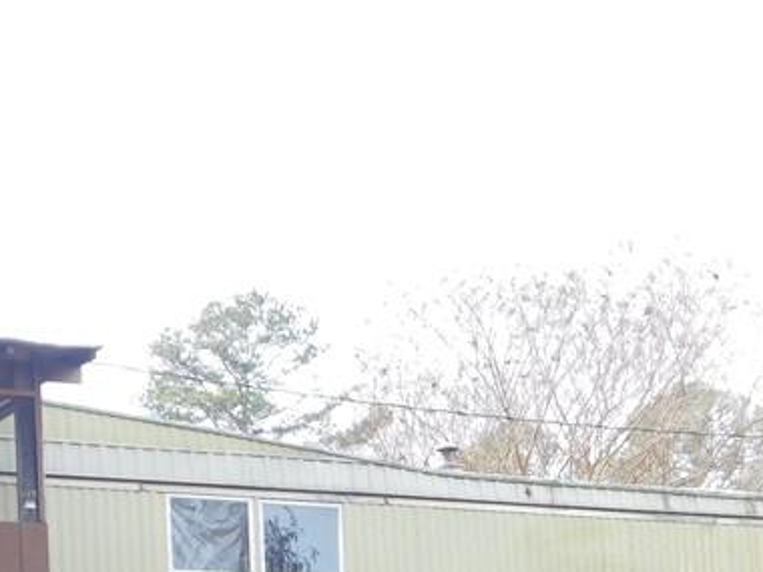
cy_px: 680
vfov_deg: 14.8
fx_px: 2138
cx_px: 367
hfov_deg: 20.2
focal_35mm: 97
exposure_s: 1/200
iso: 125
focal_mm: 6.3
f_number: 3.5
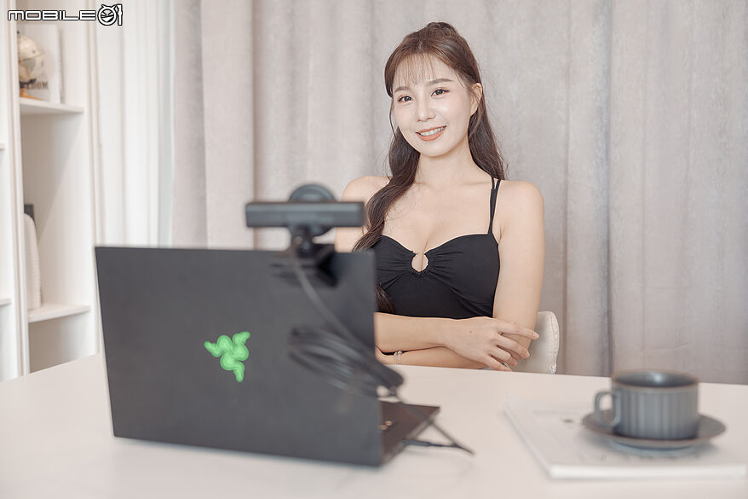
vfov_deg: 32.6
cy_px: 250
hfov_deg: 47.4
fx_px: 852
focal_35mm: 41
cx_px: 374
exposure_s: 1/60
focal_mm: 41
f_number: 2.8
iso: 1000
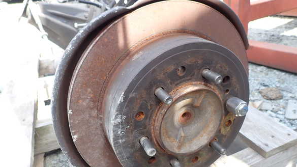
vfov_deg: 41.4
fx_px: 220
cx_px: 152
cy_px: 90
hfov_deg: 67.9
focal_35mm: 28
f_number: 2.8
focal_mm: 4.5
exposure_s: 1/125
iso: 100
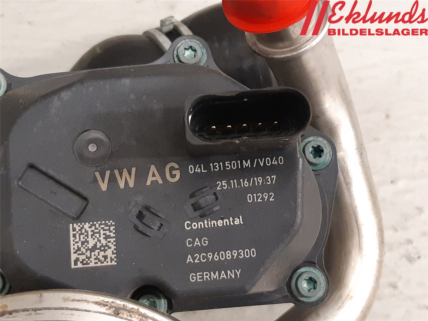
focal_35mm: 26
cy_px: 160
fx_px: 321
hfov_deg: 67.3
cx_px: 214
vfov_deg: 53.1
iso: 200
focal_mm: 3.93
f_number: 1.7
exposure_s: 1/33
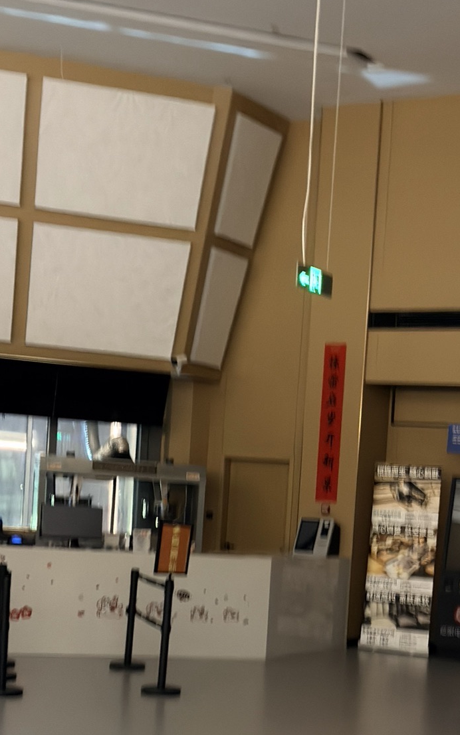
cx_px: 327
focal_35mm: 67
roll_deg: -4.9
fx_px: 1344
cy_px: 523
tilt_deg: -3.5
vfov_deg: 30.3
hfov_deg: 19.3
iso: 800
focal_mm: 6.76
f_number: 1.78
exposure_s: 1/25
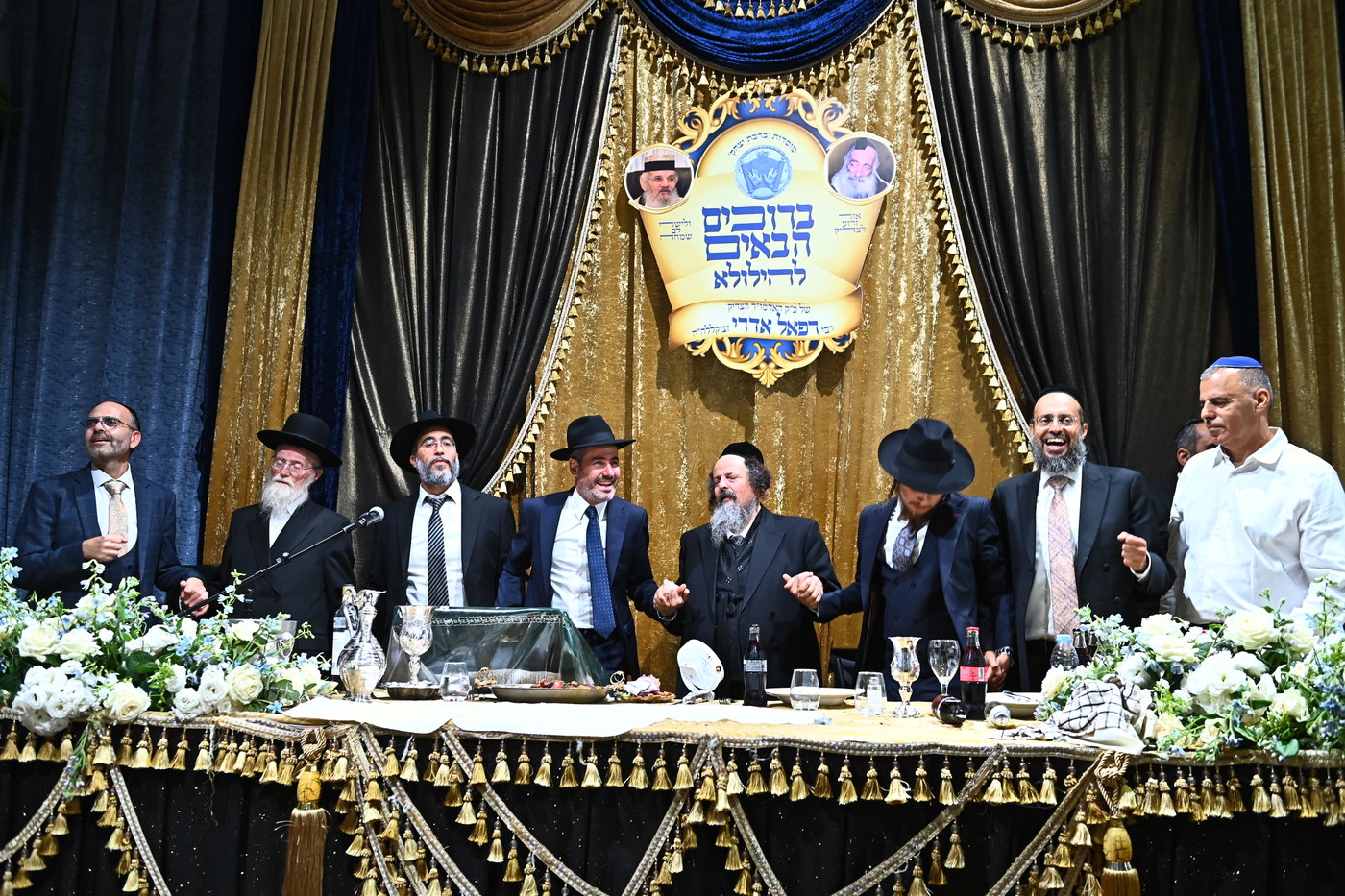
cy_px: 448
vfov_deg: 42.3
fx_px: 1158
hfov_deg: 60.3
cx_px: 672
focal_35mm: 31
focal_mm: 31
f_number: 4
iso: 1250
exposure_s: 1/160
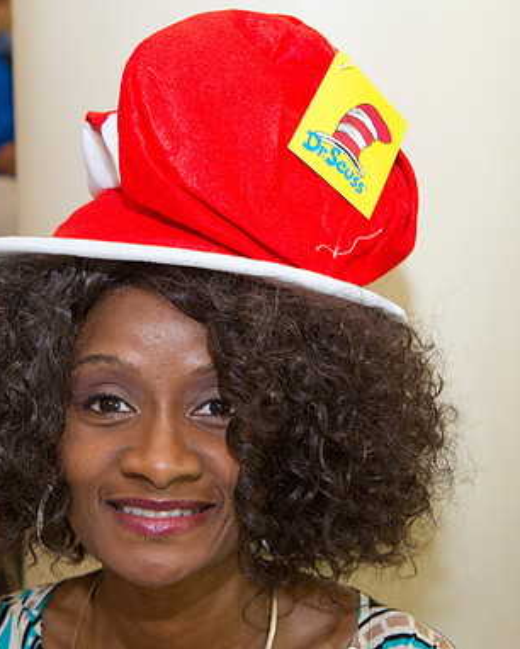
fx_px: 1422
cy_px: 324
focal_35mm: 74
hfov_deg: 20.7
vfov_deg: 25.7
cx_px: 309
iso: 1250
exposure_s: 1/60
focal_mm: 52
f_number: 5.6
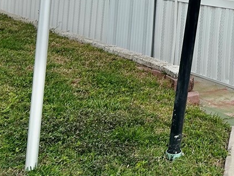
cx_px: 334
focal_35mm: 97
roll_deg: -1.9
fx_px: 656
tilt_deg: +6.0
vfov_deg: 13.9
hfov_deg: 18.3
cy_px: -120
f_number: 1.5
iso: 50
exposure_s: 1/3571
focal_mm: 5.7
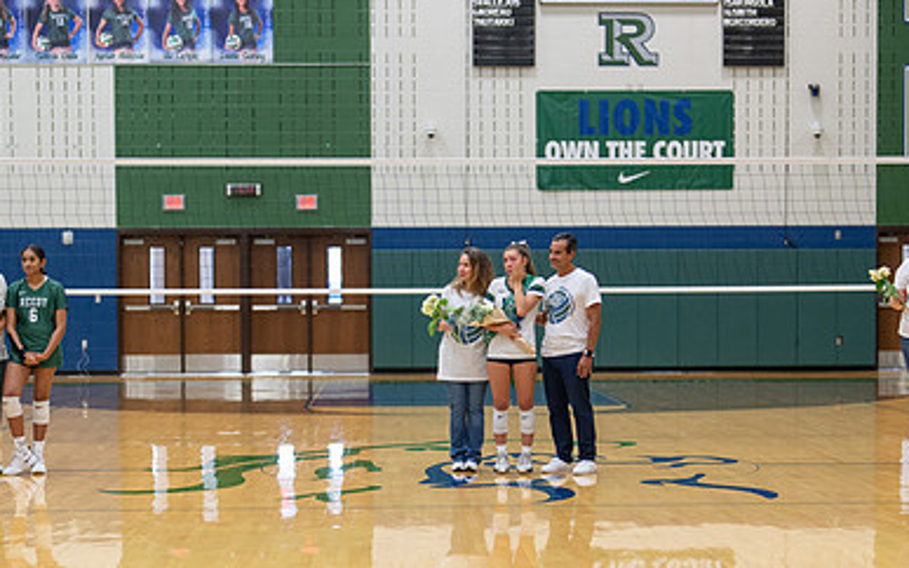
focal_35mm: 92
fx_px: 2279
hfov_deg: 22.5
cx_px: 481
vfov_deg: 14.2
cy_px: 425
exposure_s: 1/320
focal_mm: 50
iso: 400
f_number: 1.2
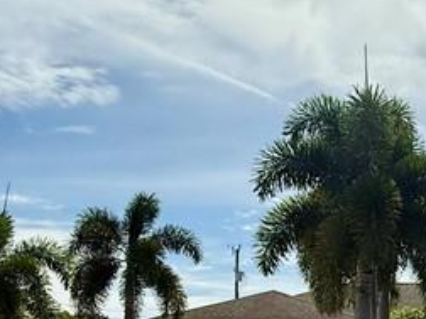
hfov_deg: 31.9
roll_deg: +0.0
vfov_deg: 24.4
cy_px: 326
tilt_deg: +5.7
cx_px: 394
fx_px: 701
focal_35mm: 57
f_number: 2.2
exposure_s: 1/6173
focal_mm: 2.22
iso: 64
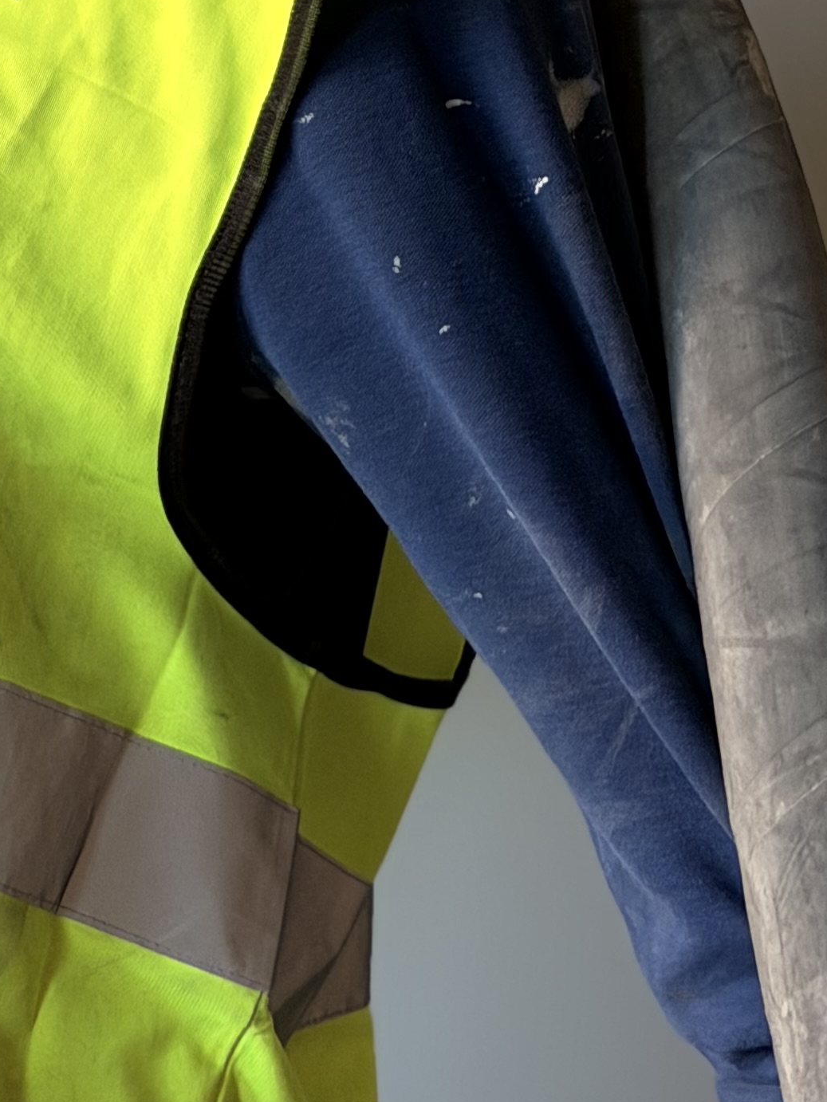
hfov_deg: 10.4
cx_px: -259
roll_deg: -8.5
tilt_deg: -5.8
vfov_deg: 14.0
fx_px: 4458
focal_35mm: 140
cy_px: 148
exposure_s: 1/121
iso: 100
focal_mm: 6.76
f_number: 1.78
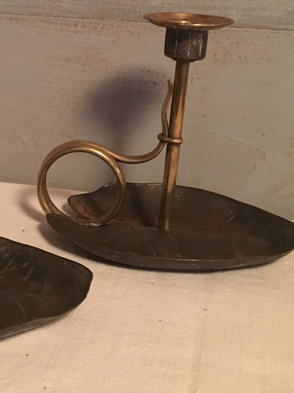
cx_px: 25
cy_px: 76
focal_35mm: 63
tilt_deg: -11.4
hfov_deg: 22.7
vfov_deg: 30.0
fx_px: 713
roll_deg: -2.2
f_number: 2.2
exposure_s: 1/17
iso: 400
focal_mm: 4.15
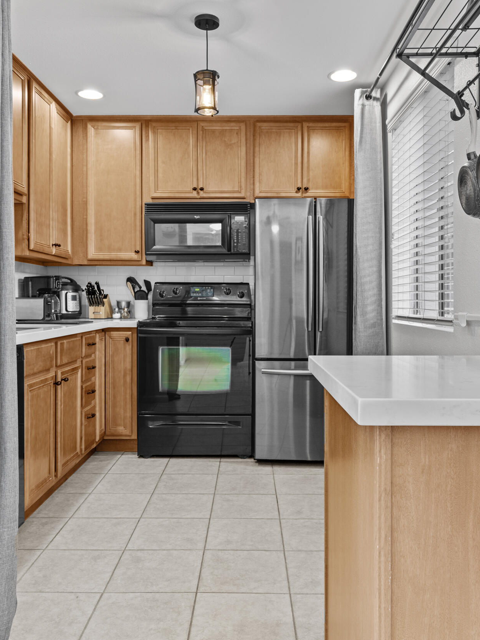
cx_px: 246
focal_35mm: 29
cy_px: 321
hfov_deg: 48.2
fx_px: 536
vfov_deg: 61.7
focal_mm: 20
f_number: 9
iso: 250
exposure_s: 1
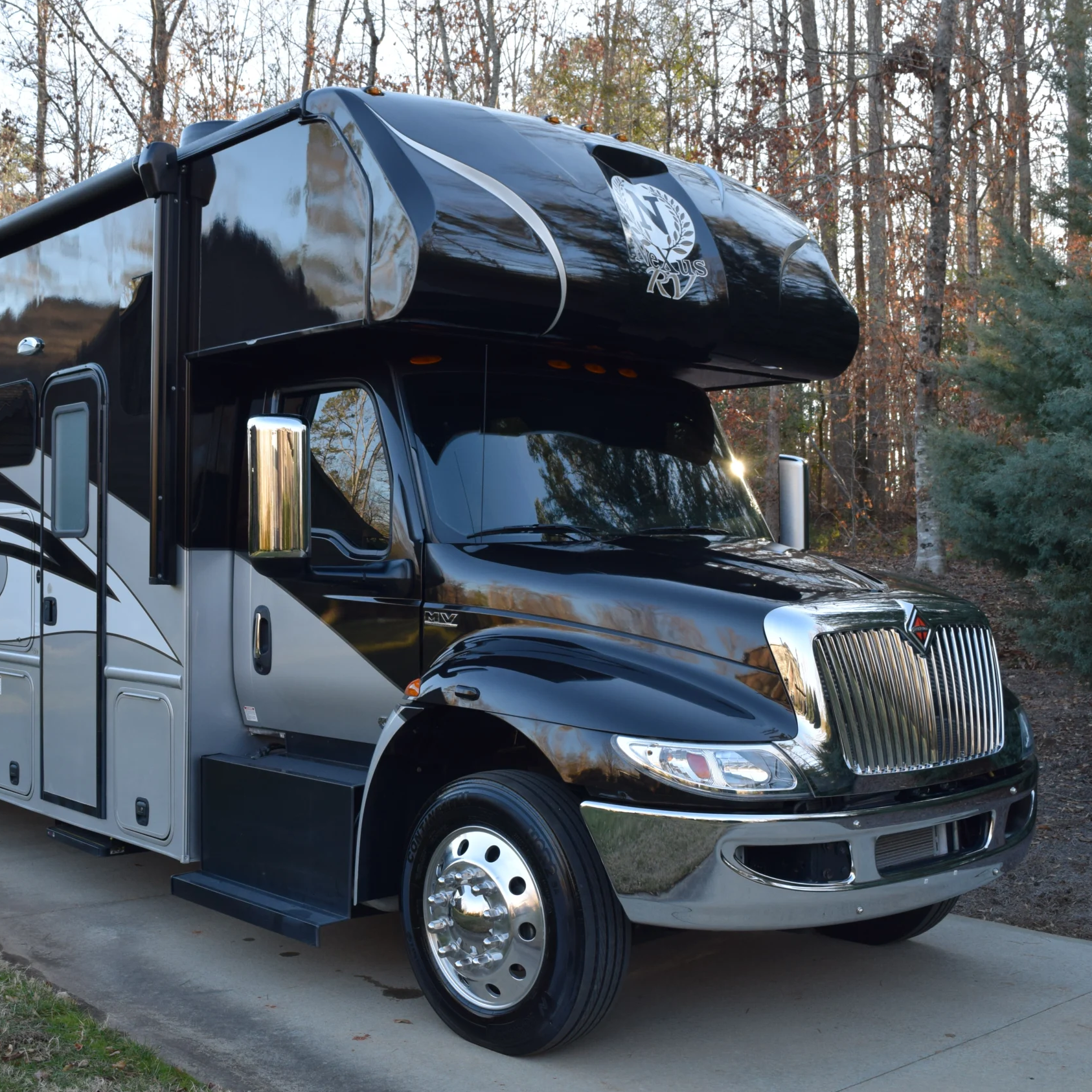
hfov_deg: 41.1
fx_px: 1451
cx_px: 438
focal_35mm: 41
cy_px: 544
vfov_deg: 41.3
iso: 400
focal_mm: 21
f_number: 7.1
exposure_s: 1/200
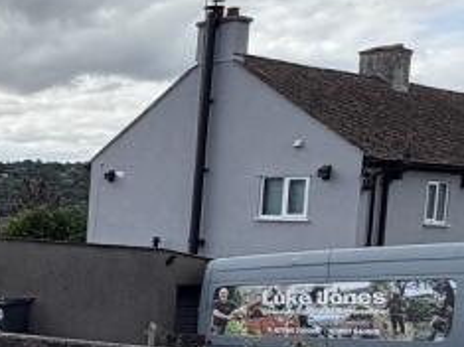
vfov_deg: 23.8
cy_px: 258
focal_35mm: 61
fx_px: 817
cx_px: -308
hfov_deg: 22.7
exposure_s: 1/770
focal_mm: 2.22
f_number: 2.2
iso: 32
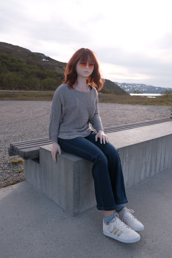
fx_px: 193
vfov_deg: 67.4
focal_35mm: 27
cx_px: 86
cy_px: 129
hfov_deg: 47.9
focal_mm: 18
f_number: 2.8
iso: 200
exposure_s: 1/300
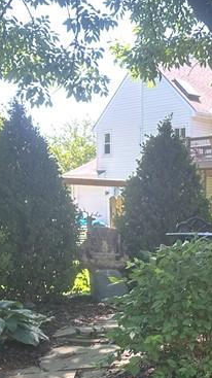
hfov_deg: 15.5
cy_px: 368
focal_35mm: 73
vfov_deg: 27.5
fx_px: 731
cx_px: 296
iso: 100
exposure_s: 1/171
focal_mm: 6.86
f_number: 1.78
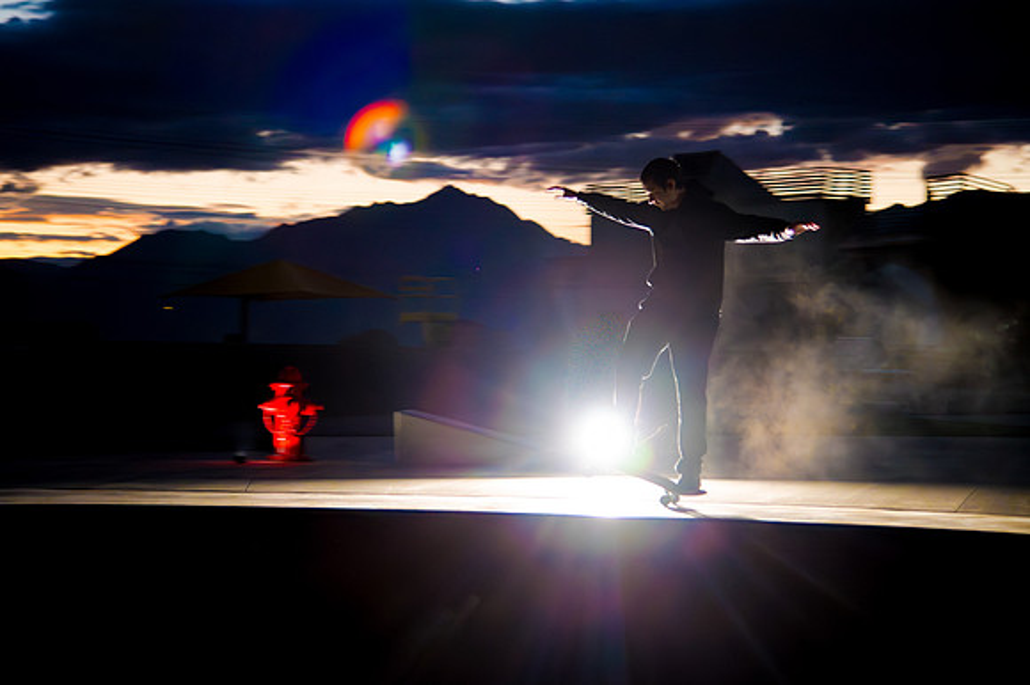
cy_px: 287
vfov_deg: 16.5
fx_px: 2358
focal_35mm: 82
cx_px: 494
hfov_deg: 24.6
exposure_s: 1/50
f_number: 4
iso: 5000
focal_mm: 70
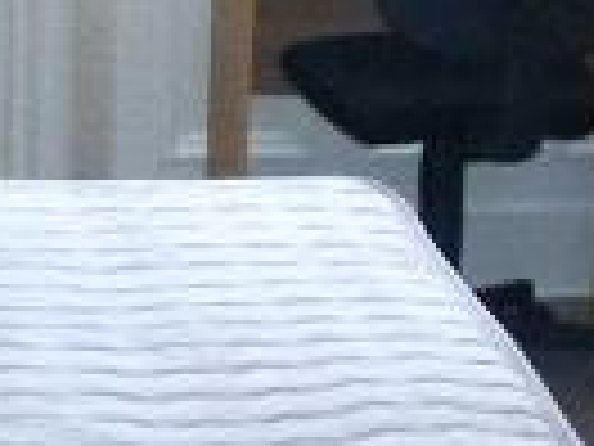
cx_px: 1341
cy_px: 27
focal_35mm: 175
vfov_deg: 8.4
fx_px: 3003
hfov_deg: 10.1
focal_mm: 4.3
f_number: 3.3
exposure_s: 1/60
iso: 640
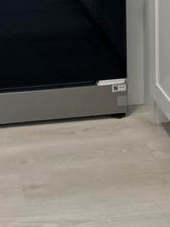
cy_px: -185
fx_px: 662
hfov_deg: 14.6
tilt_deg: -0.5
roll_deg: +1.1
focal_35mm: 101
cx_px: 42
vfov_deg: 16.3
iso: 100
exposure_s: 1/120
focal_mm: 5.7
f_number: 1.5
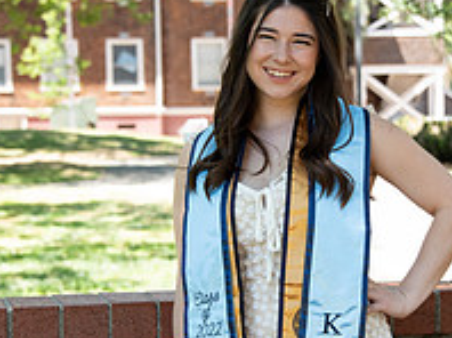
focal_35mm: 153
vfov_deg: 9.7
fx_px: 1995
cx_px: 292
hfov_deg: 12.9
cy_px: 187
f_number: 5.6
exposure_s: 1/320
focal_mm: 70
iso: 640
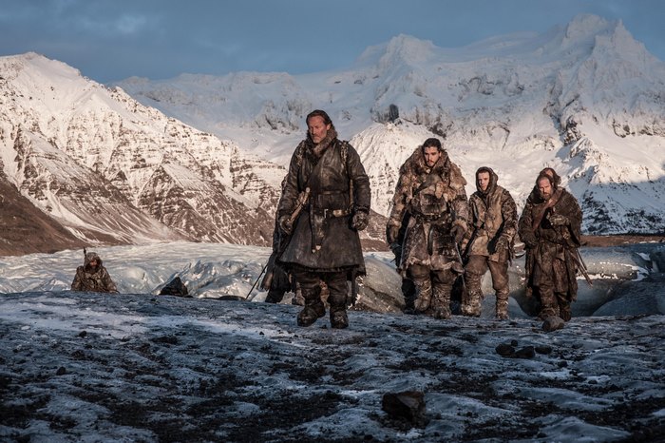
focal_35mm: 85
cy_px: 222
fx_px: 1569
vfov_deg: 16.1
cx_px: 332
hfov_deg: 23.9
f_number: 7.1
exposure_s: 1/640
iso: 640
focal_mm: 85
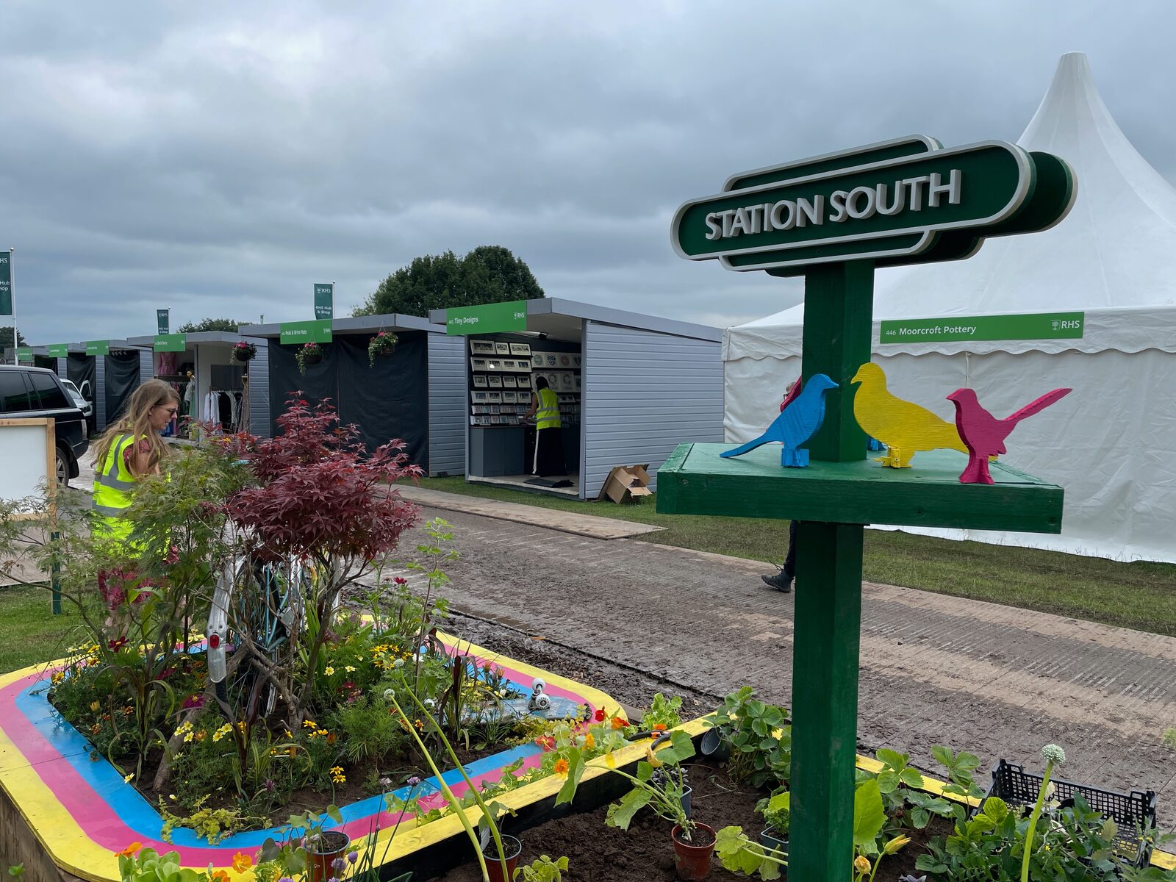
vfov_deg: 53.1
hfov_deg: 67.3
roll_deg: -0.4
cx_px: 588
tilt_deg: -3.7
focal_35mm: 26
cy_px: 441
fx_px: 883
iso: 32
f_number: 1.6
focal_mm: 4.2
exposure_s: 1/979
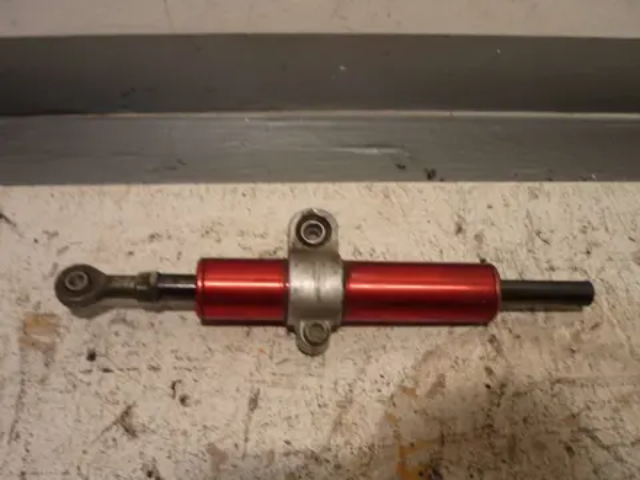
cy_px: 240
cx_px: 320
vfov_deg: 42.9
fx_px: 610
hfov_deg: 55.4
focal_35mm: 33
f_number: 2.8
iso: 80
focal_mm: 5.5
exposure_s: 1/40
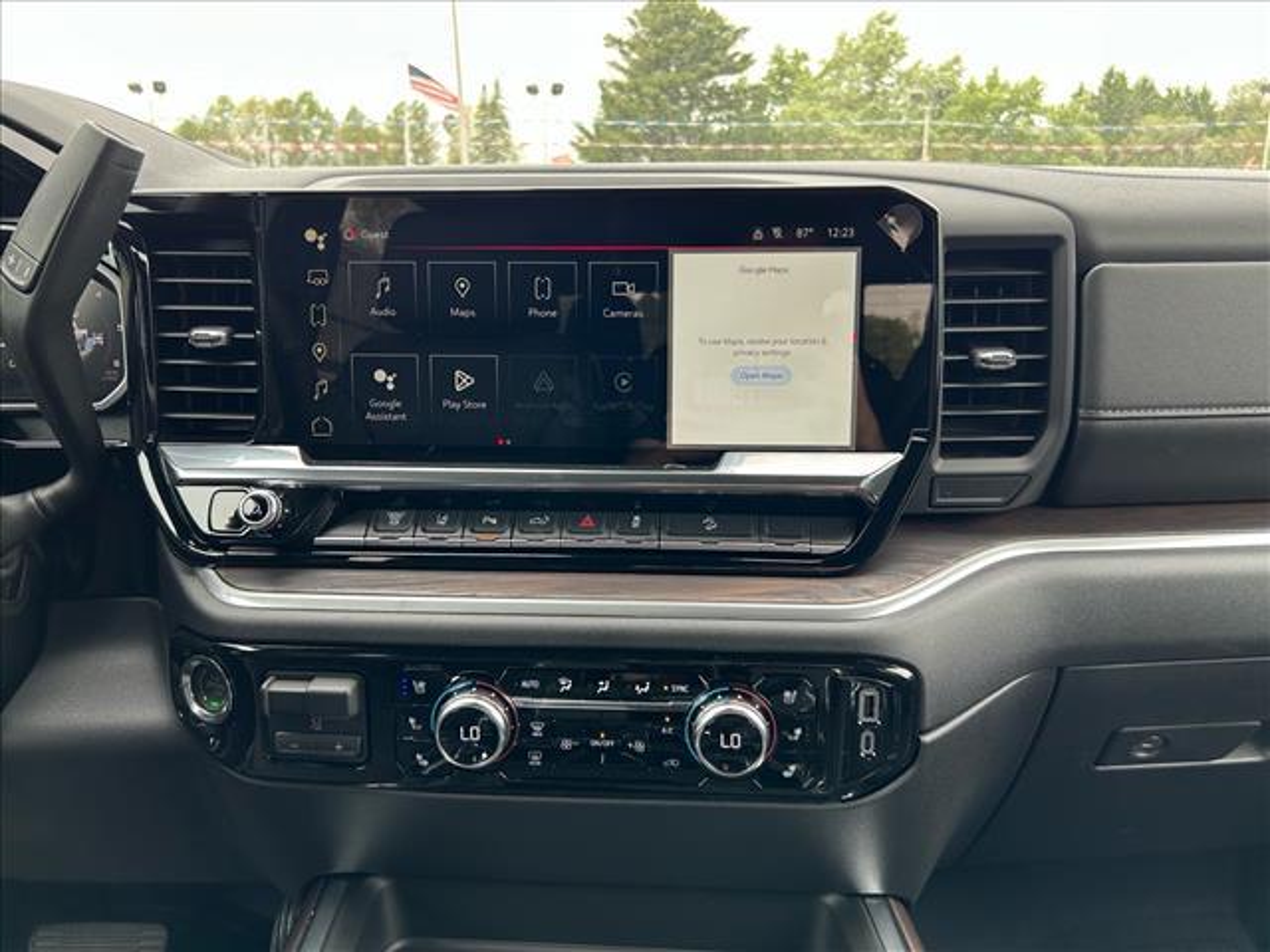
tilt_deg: -12.9
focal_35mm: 26
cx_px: 635
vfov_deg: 53.1
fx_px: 954
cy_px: 476
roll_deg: +0.8
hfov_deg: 67.3
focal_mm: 5.7
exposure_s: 1/216
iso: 40
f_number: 1.5
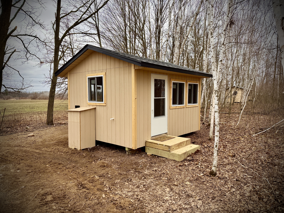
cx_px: 142
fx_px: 197
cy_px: 106
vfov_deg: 56.8
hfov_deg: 71.6
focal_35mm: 24
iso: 100
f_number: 1.78
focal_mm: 6.76
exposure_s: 1/1337
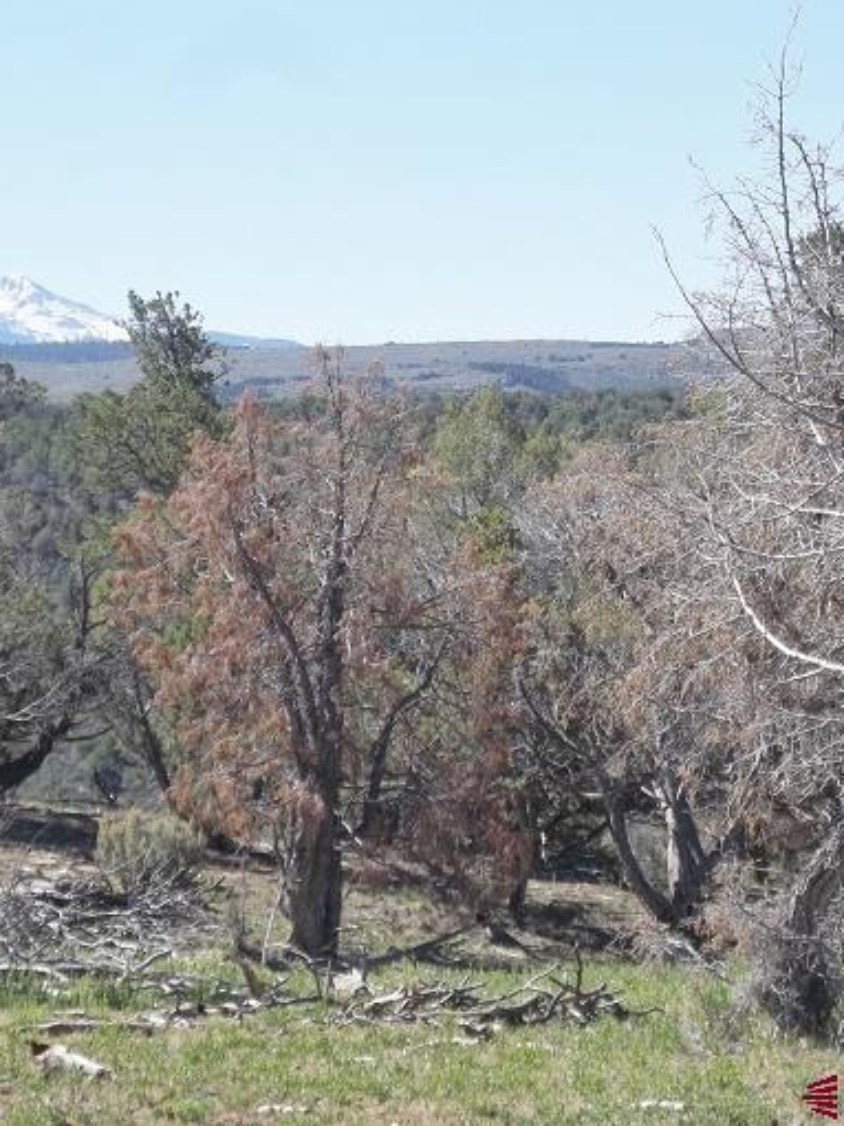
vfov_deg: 13.5
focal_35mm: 146
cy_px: 560
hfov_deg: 10.2
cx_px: 300
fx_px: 4748
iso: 80
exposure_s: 1/500
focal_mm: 19.6
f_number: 5
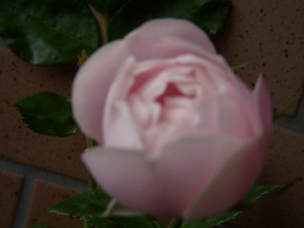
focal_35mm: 70
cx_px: 150
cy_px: 112
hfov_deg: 27.8
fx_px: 615
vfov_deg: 21.0
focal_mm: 11
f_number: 3.7
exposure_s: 1/320
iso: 100
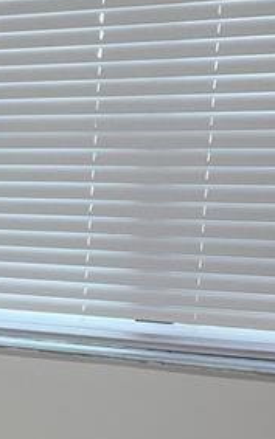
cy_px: 413
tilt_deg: -11.2
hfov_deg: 9.8
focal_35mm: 117
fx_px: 1402
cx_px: -387
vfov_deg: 17.5
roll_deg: +2.4
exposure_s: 1/120
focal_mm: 5.1
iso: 80
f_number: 1.6
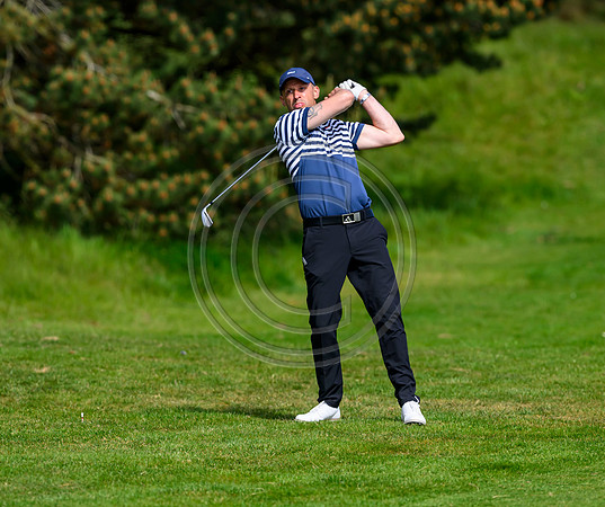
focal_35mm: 567
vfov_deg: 2.8
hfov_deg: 3.3
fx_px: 10346
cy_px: 242
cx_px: 209
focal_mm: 400
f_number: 4.5
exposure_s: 1/4000
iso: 500
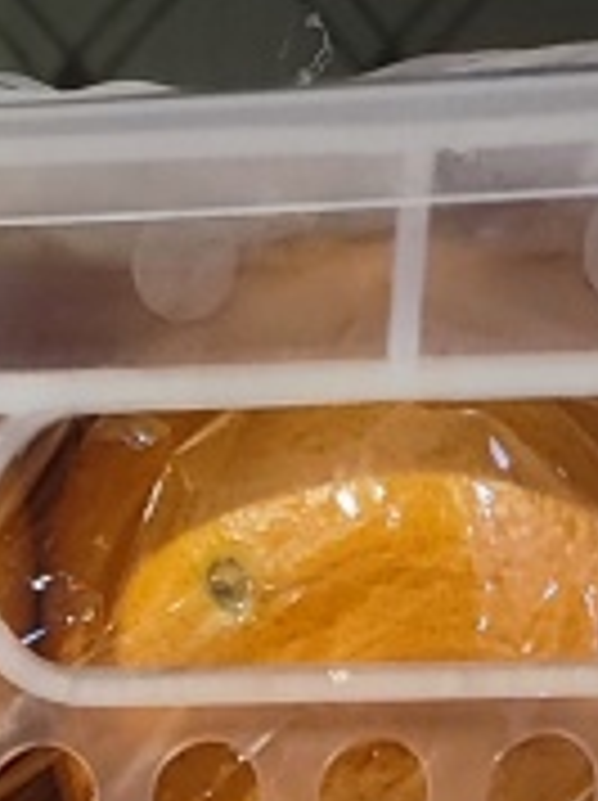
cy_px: 2180
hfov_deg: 9.9
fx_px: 3325
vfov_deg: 10.7
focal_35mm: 144
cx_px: -396
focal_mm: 5.26
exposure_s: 1/50
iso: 1282
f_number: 1.65
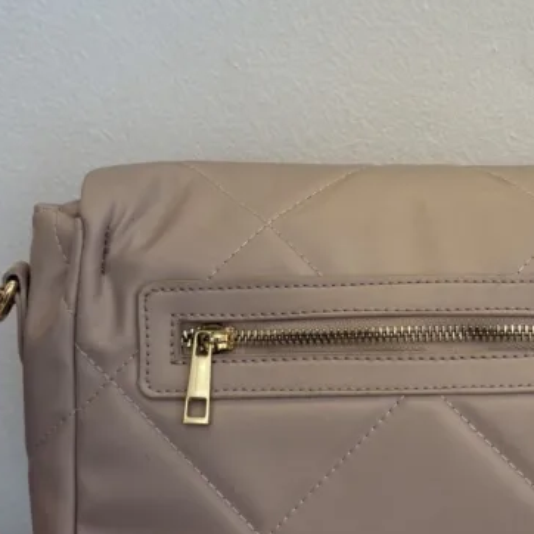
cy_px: 212
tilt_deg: -18.4
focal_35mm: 65
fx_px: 1134
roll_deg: +0.0
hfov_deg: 26.0
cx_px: 429
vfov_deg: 26.4
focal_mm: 5.96
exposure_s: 1/131
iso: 32
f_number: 1.6
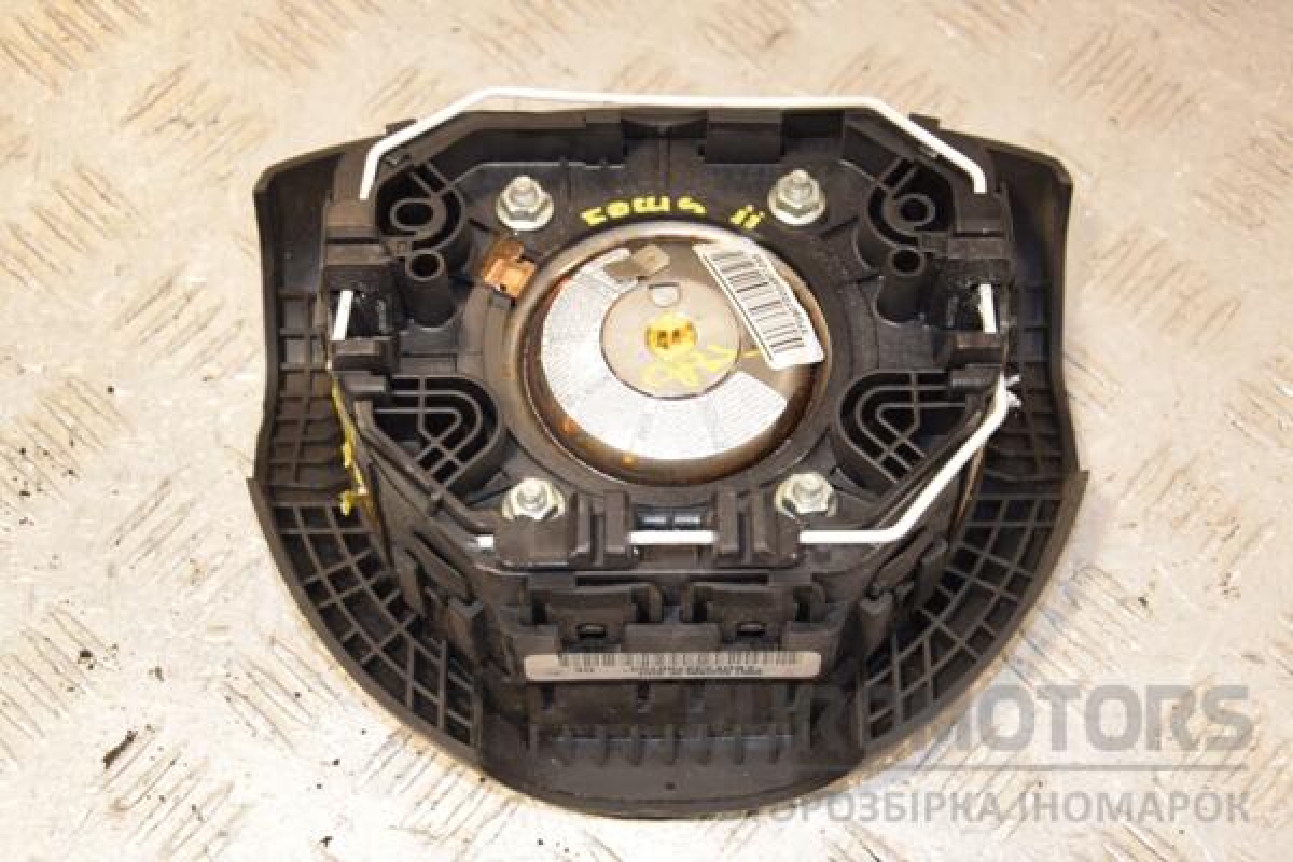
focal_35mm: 63
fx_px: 2263
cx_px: 646
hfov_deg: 31.9
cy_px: 431
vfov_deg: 21.6
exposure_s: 1/125
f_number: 5.6
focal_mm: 42
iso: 450
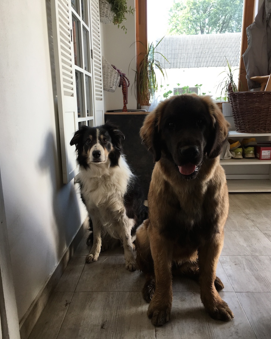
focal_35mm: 31
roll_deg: +0.0
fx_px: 311
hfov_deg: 47.1
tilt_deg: -13.9
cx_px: 136
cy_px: 185
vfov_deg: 57.1
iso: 40
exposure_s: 1/100
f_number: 2.2
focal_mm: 4.15
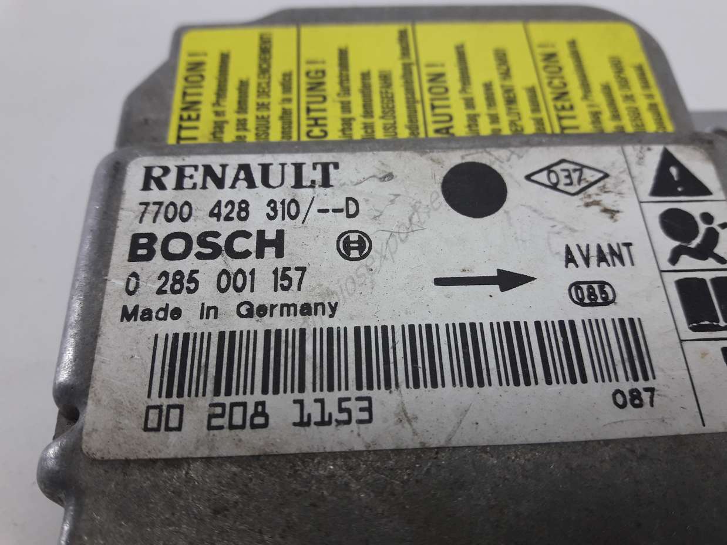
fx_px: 588
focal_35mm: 28
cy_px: 272
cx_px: 364
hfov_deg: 63.5
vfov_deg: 49.7
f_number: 1.9
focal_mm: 3.7
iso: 64
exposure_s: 1/100
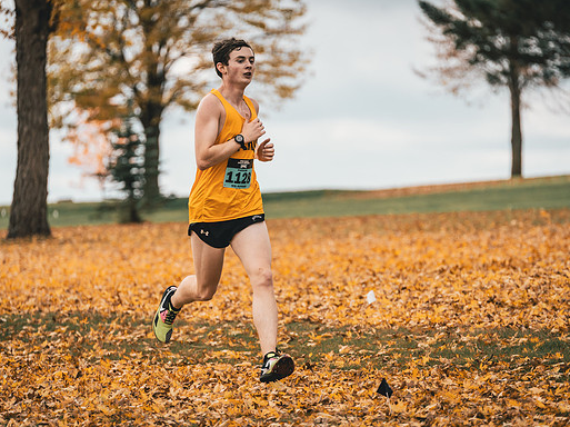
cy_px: 214
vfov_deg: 4.1
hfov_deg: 5.5
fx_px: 5891
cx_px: 288
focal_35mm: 358
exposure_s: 1/1000
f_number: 6.3
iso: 400
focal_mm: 329
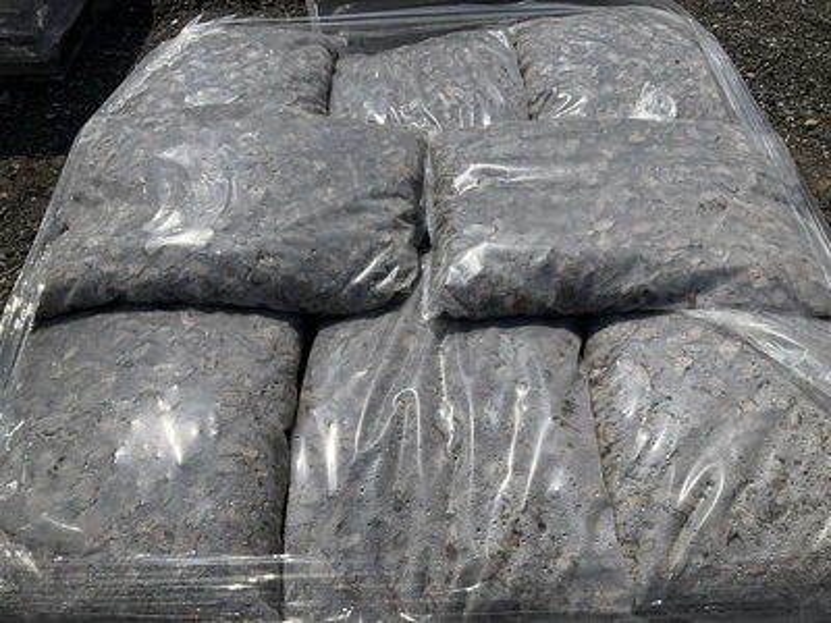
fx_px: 696
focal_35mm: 29
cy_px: 312
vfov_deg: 48.2
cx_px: 416
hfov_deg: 61.7
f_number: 1.8
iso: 25
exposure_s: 1/5263
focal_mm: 3
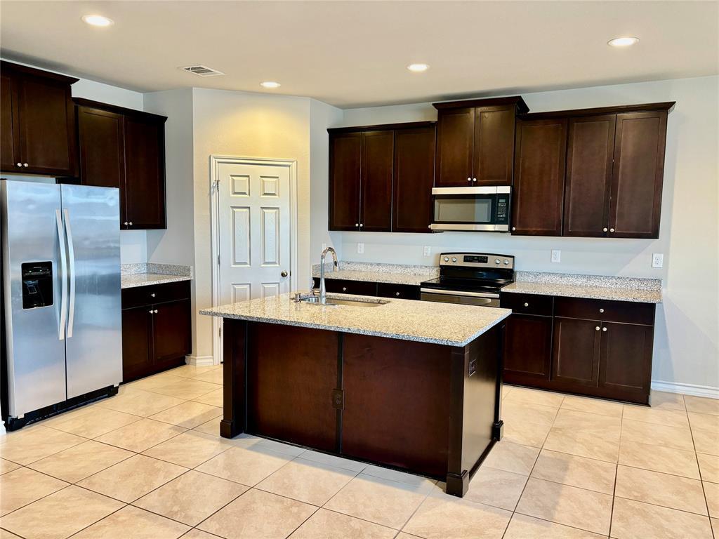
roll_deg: -0.7
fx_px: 540
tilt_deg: -5.7
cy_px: 270
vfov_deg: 53.1
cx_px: 360
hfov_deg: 67.3
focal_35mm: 26
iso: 160
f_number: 1.6
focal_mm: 5.96
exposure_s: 1/60
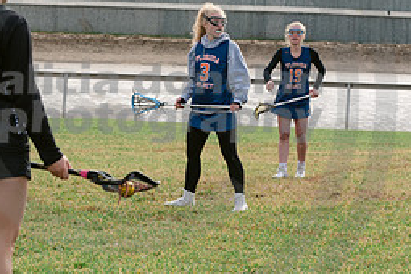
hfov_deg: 7.4
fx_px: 3174
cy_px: 98
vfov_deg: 4.9
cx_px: 111
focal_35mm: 278
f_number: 7.1
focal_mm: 122
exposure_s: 1/800
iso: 400
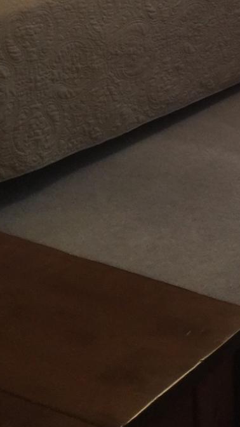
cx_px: 471
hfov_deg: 11.6
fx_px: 1063
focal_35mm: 94
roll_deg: +1.9
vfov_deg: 20.0
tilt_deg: -6.3
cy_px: -189
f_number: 2.2
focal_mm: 4.15
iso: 50
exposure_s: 1/30
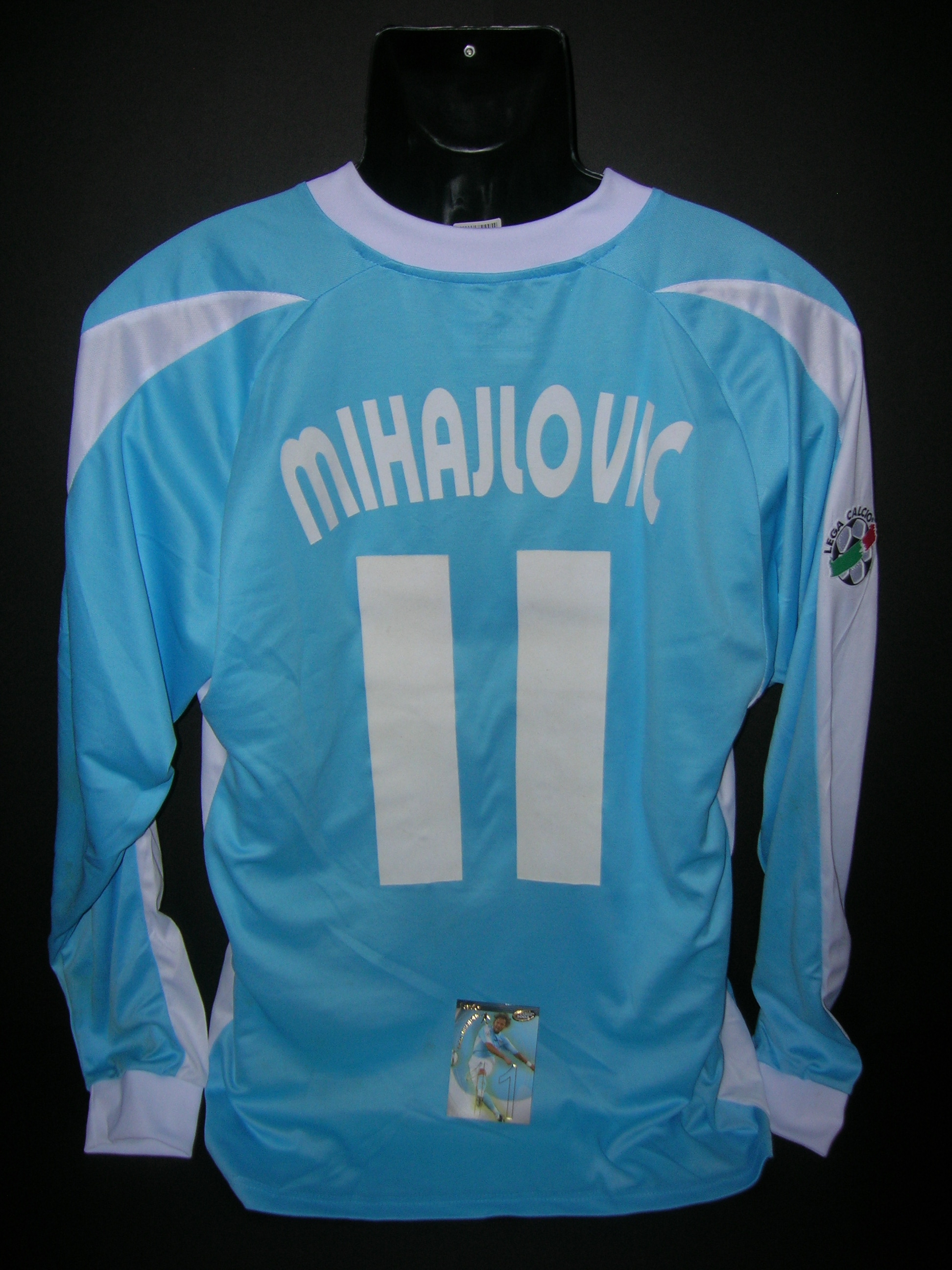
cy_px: 635
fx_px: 1247
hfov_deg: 41.8
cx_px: 476
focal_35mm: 34
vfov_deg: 54.0
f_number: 2.9
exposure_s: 1/60.1
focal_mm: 5.7
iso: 50
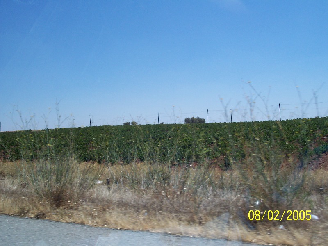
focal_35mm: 38
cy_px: 123
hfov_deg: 49.0
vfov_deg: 37.7
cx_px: 164
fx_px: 360
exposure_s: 1/1000
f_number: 4.8
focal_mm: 8
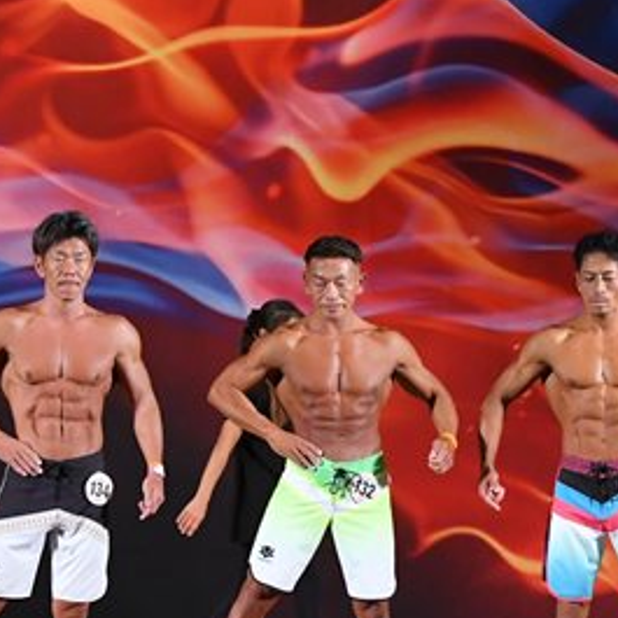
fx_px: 5413
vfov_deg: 6.5
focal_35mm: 268
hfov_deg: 6.5
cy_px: 322
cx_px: 255
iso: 3200
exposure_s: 1/400
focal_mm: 72
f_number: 5.6
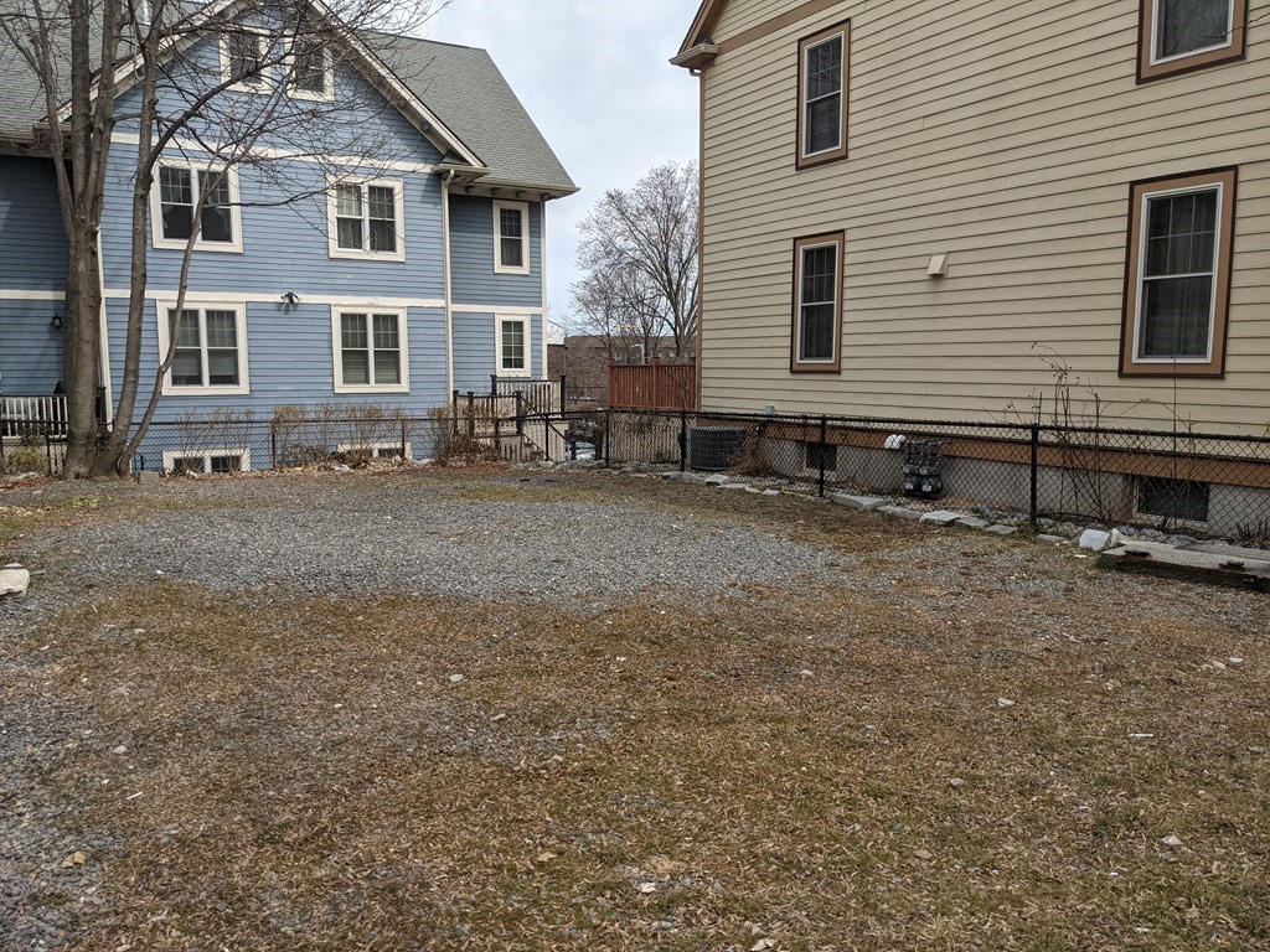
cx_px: 635
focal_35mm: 27
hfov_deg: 65.3
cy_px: 476
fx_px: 991
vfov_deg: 51.4
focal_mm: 4.38
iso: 66
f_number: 1.73
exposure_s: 1/3906
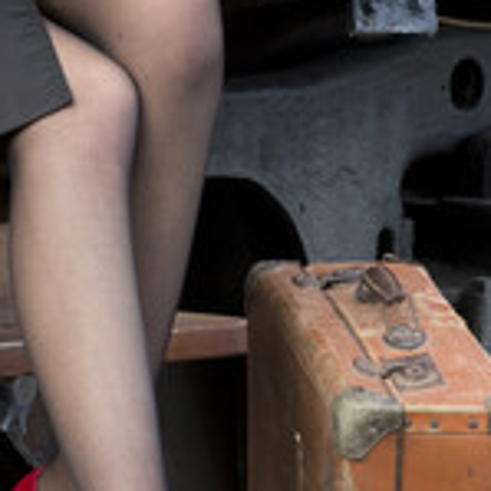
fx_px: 4269
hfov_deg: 6.6
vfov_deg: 6.5
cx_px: 102
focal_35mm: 266
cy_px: -87
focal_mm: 55
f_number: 6.3
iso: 400
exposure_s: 1/125
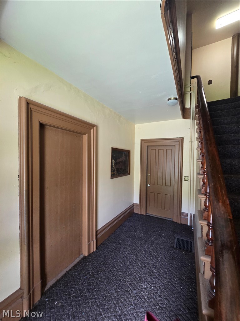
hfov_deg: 89.9
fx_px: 120
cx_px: 120
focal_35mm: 13
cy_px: 160
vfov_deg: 106.2
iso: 250
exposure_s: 1/60
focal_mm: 2.2
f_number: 2.2
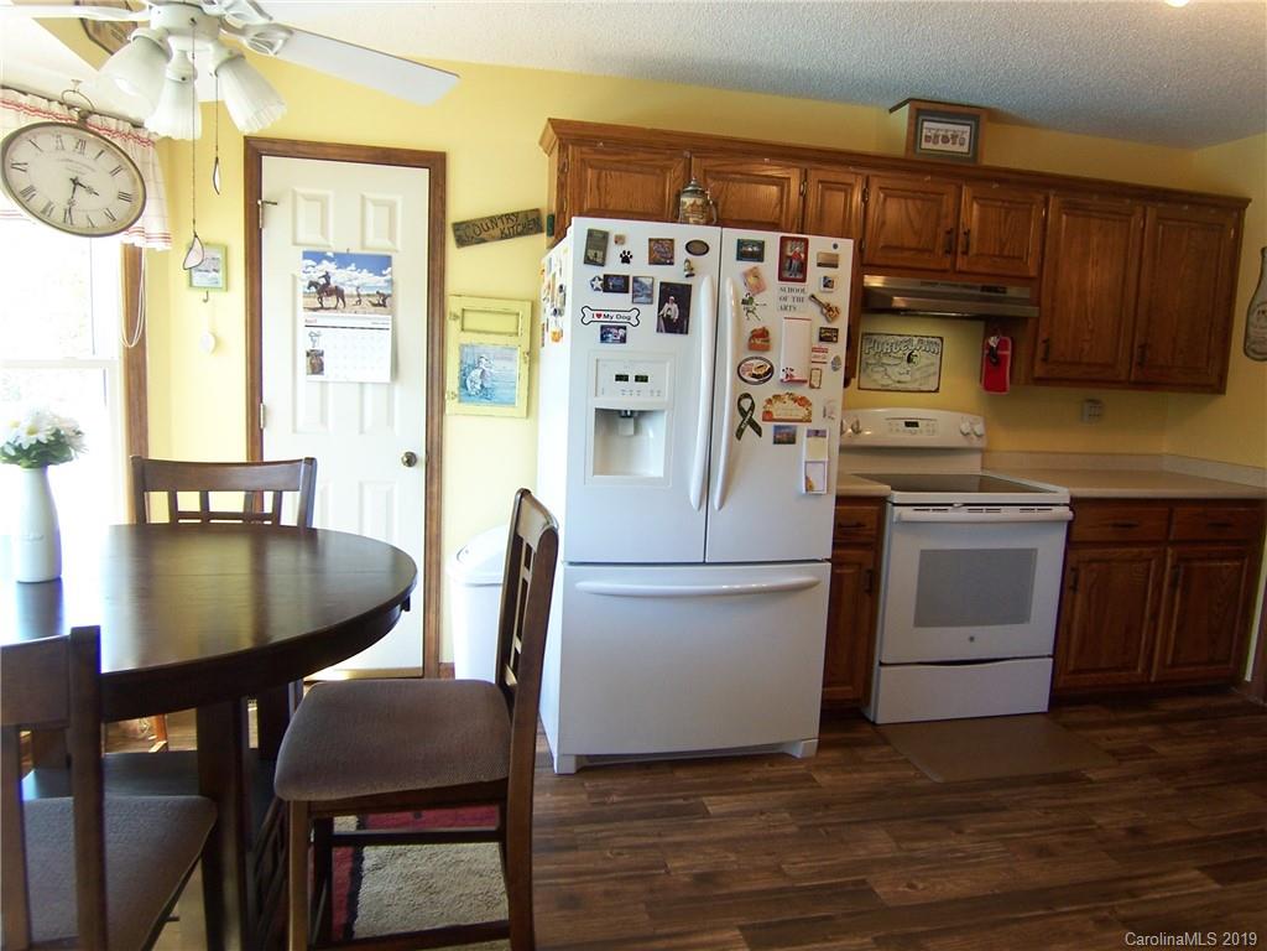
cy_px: 476
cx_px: 634
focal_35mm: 23
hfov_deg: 73.9
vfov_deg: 58.9
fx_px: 842
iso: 80
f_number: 2.8
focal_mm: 3.8
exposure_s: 1/30
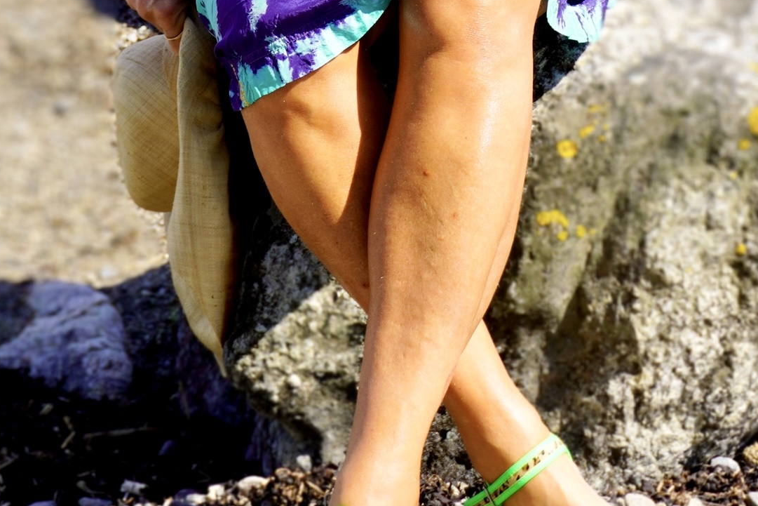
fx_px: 2843
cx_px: 408
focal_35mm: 135
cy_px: -157
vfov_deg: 10.0
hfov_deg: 15.2
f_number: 5.6
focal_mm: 38
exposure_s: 1/320
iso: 100
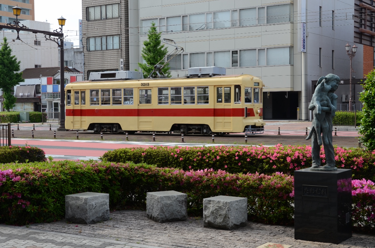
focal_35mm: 57
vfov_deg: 23.7
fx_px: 593
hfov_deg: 35.1
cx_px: 188
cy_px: 124
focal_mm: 38
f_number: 5.6
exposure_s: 1/320
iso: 200
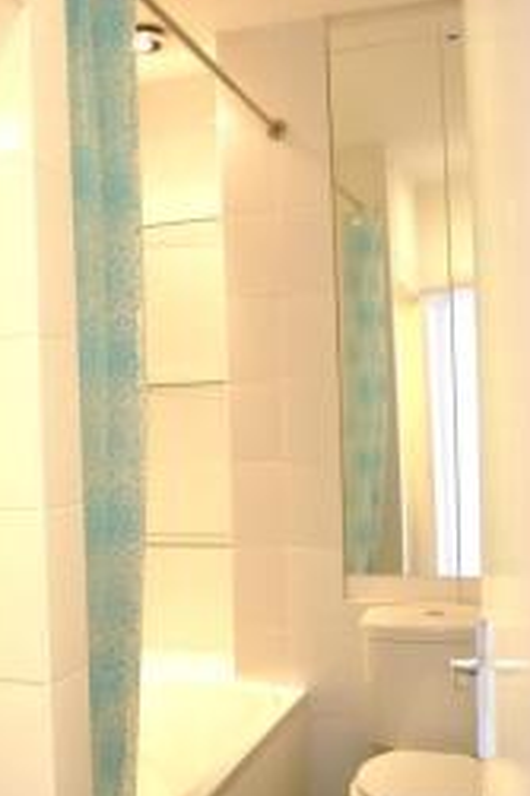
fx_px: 1039
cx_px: 94
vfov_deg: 41.9
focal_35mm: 47
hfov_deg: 27.9
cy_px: 436
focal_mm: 18
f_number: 3.5
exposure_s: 1/30
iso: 400
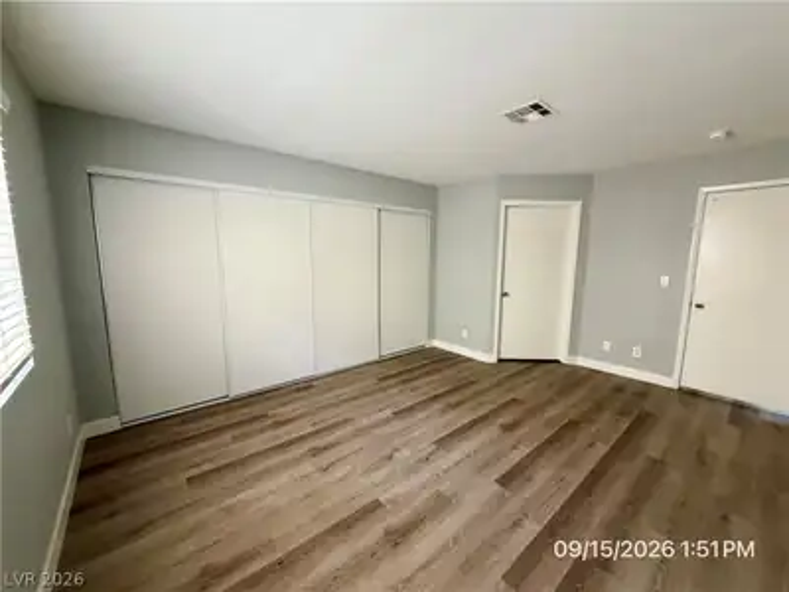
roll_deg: +0.3
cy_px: 296
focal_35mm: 14
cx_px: 394
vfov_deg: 85.7
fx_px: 319
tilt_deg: -7.0
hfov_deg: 102.1
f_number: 2.2
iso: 400
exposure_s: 1/60
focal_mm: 2.22
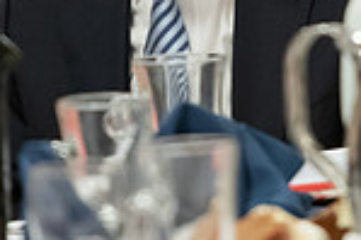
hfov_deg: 2.9
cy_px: -110
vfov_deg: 2.0
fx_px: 7032
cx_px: 184
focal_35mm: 702
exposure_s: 1/200
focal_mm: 180
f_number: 2.8
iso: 2000
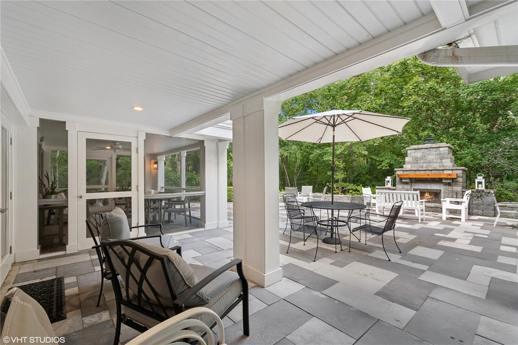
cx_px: 259
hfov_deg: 100.4
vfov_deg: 77.3
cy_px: 172
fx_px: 216
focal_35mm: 15
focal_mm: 10
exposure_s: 1/20
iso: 200
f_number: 8
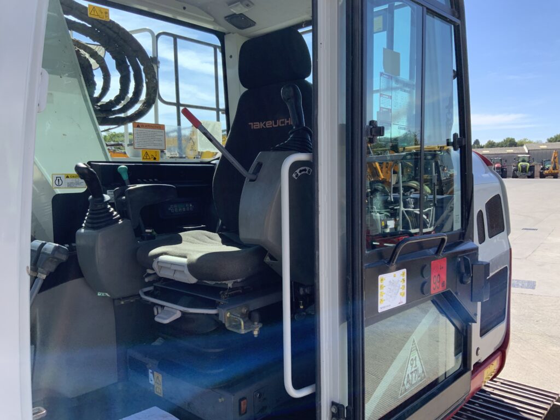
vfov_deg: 48.2
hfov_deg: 61.7
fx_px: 469
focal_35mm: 29
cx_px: 280
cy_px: 210
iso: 16
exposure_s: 1/509
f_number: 1.8
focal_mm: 3
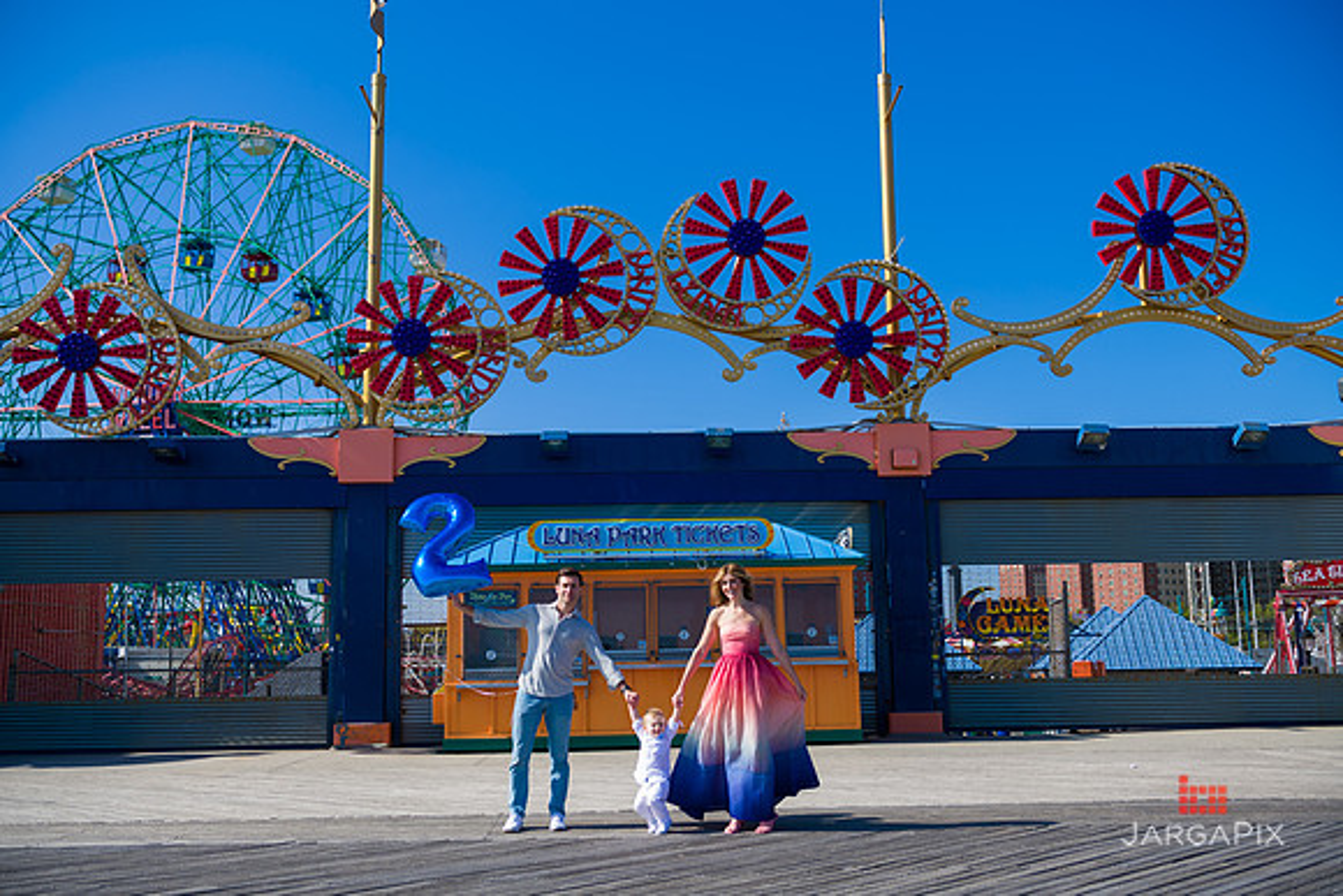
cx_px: 672
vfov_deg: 35.1
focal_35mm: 38
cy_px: 448
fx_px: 1418
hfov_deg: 50.7
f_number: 5
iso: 200
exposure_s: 1/1600
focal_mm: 38
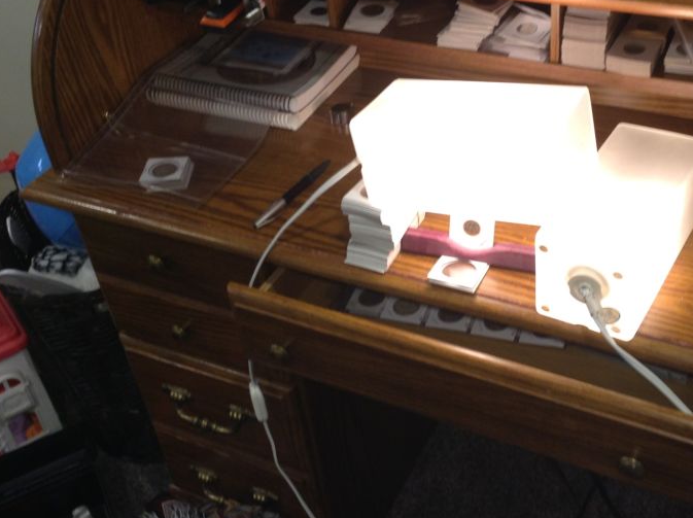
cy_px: 203
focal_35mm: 49
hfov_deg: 38.7
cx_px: 425
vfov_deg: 29.5
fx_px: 980
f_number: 2.4
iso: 50
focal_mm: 3.3
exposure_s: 1/24
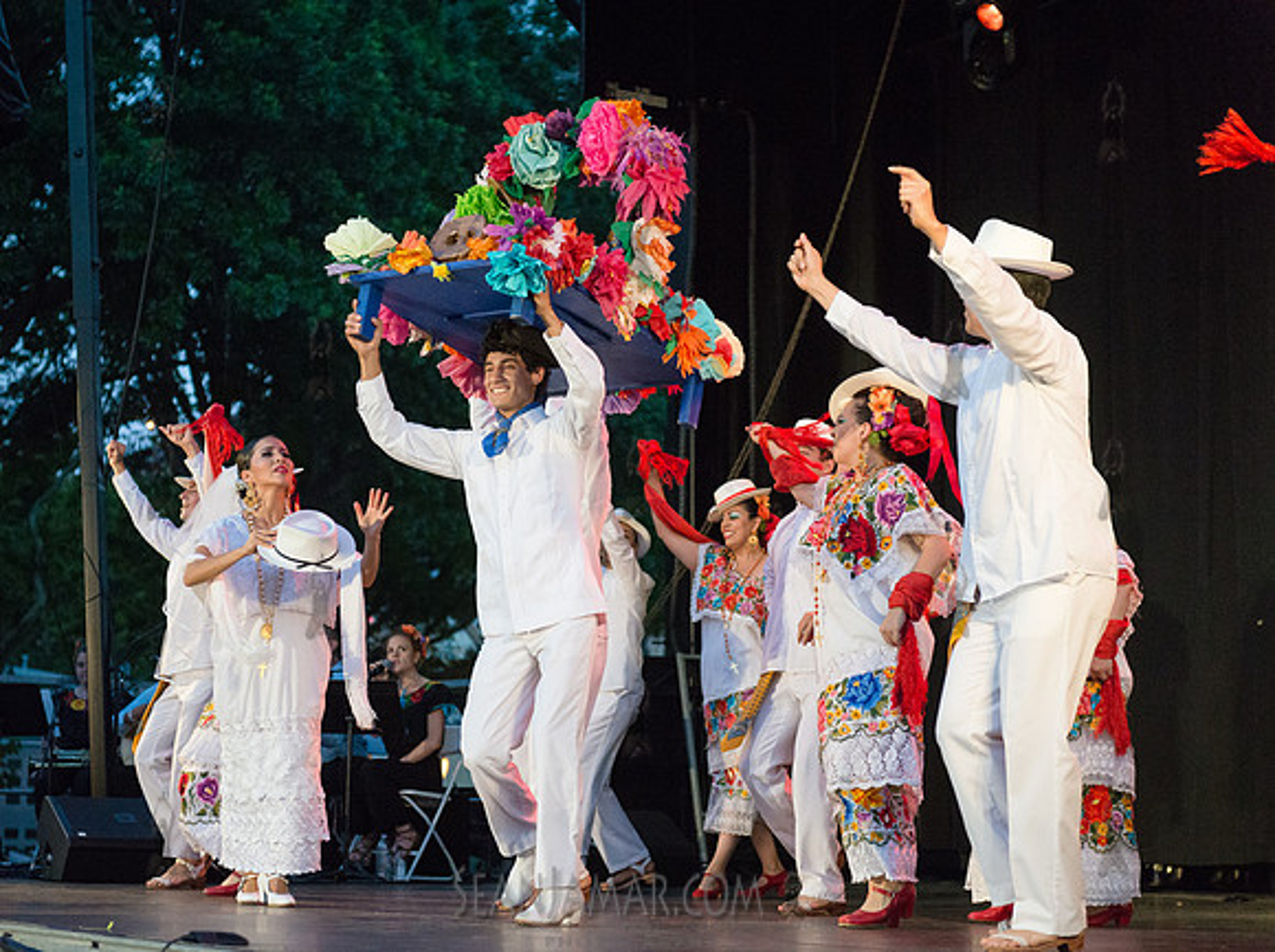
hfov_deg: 25.9
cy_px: 476
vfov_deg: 19.5
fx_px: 2772
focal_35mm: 75
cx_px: 563
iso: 4000
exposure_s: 1/1250
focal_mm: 70
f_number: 2.8
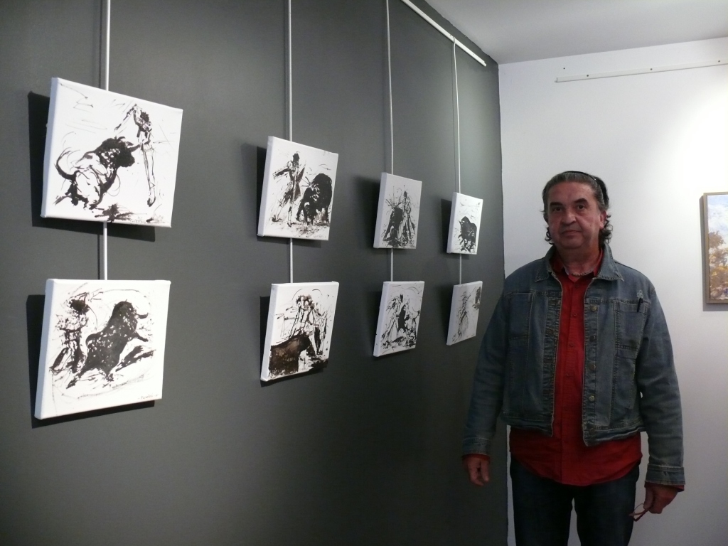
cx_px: 364
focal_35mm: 35
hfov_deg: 52.6
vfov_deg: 40.7
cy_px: 273
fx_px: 736
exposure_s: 1/30
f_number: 2.8
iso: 400
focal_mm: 7.4
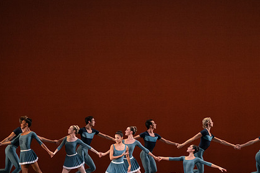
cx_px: 94
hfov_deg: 8.0
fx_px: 1857
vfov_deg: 5.4
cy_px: 102
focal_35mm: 257
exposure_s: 1/400
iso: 5000
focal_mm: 185
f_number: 9
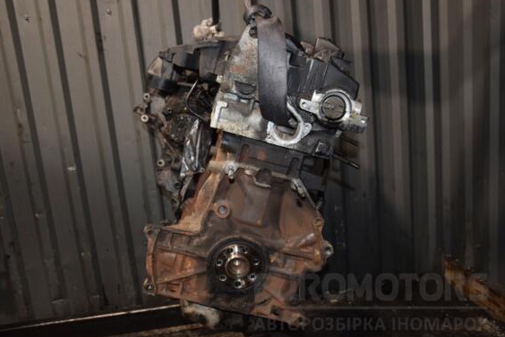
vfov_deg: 39.4
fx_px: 470
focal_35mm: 34
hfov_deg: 56.4
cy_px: 168
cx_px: 237
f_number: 5
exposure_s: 1/60
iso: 800
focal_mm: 21
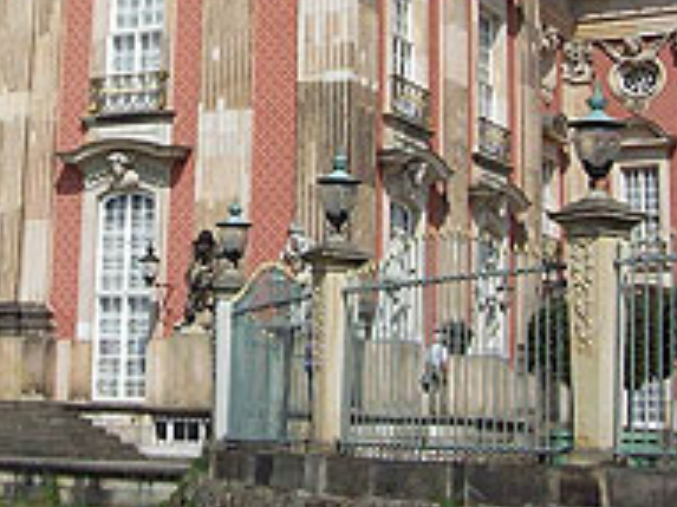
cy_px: -78
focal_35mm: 85
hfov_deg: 22.8
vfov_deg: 16.7
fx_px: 1661
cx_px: 163
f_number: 4.8
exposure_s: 1/1007
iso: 80
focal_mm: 6
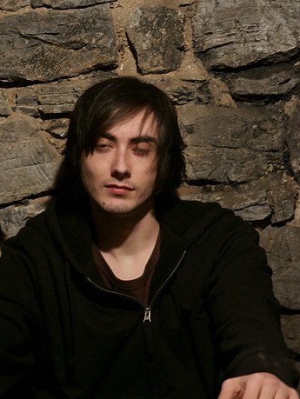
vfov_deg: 14.4
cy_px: 164
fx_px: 1576
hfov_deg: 10.9
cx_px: 133
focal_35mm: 137
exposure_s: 1/25
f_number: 3.2
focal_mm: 75
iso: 1600
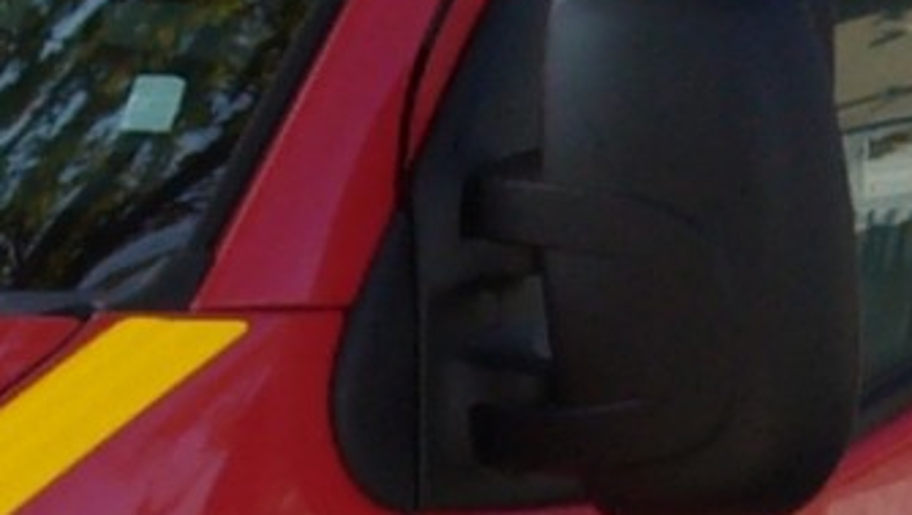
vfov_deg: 4.5
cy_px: 322
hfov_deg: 7.9
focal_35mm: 273
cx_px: 501
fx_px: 6607
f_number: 2.8
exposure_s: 1/500
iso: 80
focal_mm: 5.8
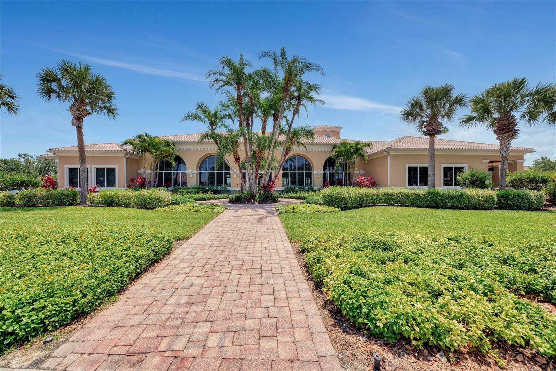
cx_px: 278
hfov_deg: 112.6
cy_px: 186
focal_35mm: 12
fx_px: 185
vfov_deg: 90.0
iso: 200
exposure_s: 1/3200
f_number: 7.1
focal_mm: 12
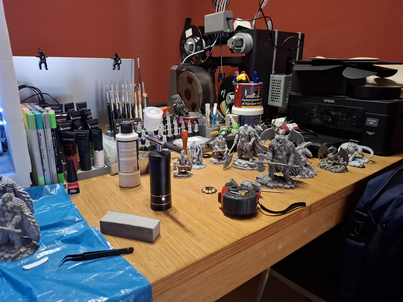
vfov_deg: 58.9
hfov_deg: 73.9
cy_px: 151
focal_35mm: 23
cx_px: 202
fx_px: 268
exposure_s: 1/33
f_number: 1.8
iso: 320
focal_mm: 5.54
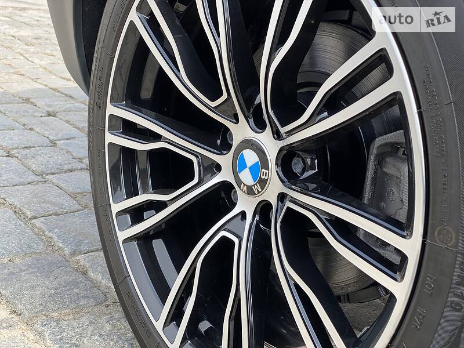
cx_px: 232
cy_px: 174
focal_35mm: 52
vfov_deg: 28.0
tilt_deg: -17.1
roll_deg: -6.7
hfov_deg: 36.8
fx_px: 697
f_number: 2
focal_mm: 6
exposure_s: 1/279
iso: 20
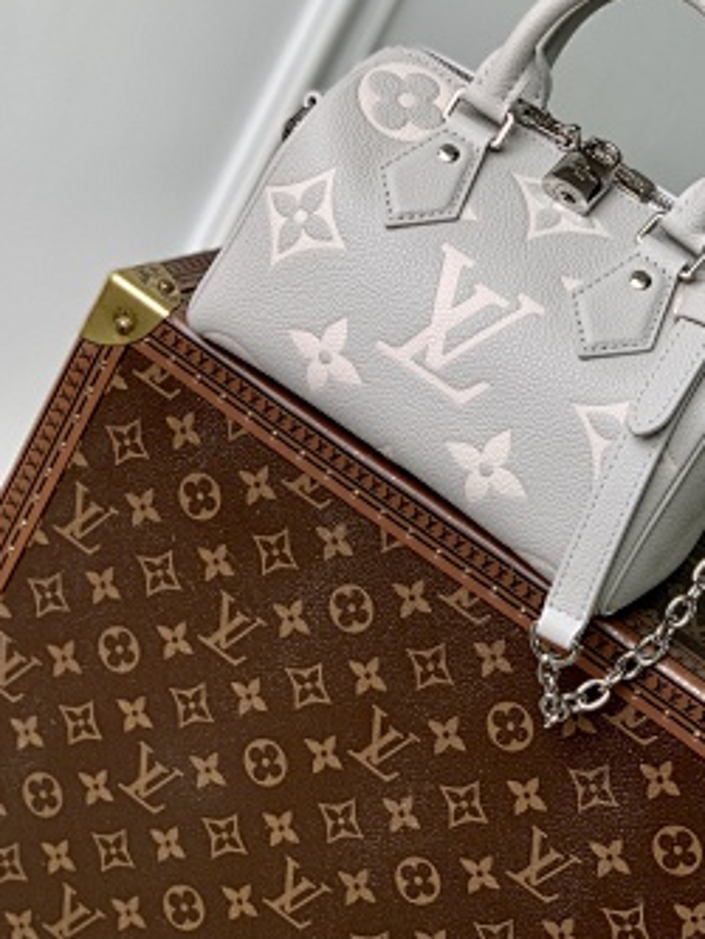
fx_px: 2117
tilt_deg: -15.0
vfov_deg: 24.8
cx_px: 515
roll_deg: -28.8
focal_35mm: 78
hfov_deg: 18.8
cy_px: 265
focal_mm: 6
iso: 16
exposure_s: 1/127
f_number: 2.4
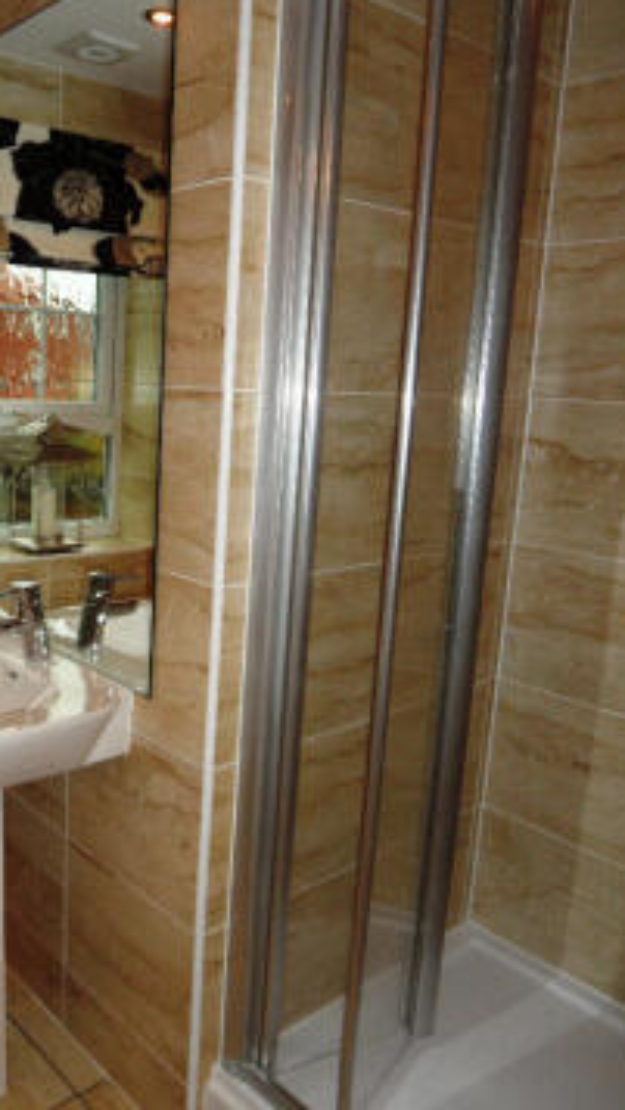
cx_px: 134
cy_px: 546
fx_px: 824
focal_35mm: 28
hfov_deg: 40.0
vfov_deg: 67.9
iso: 100
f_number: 3.4
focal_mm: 3.6
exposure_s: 1/30
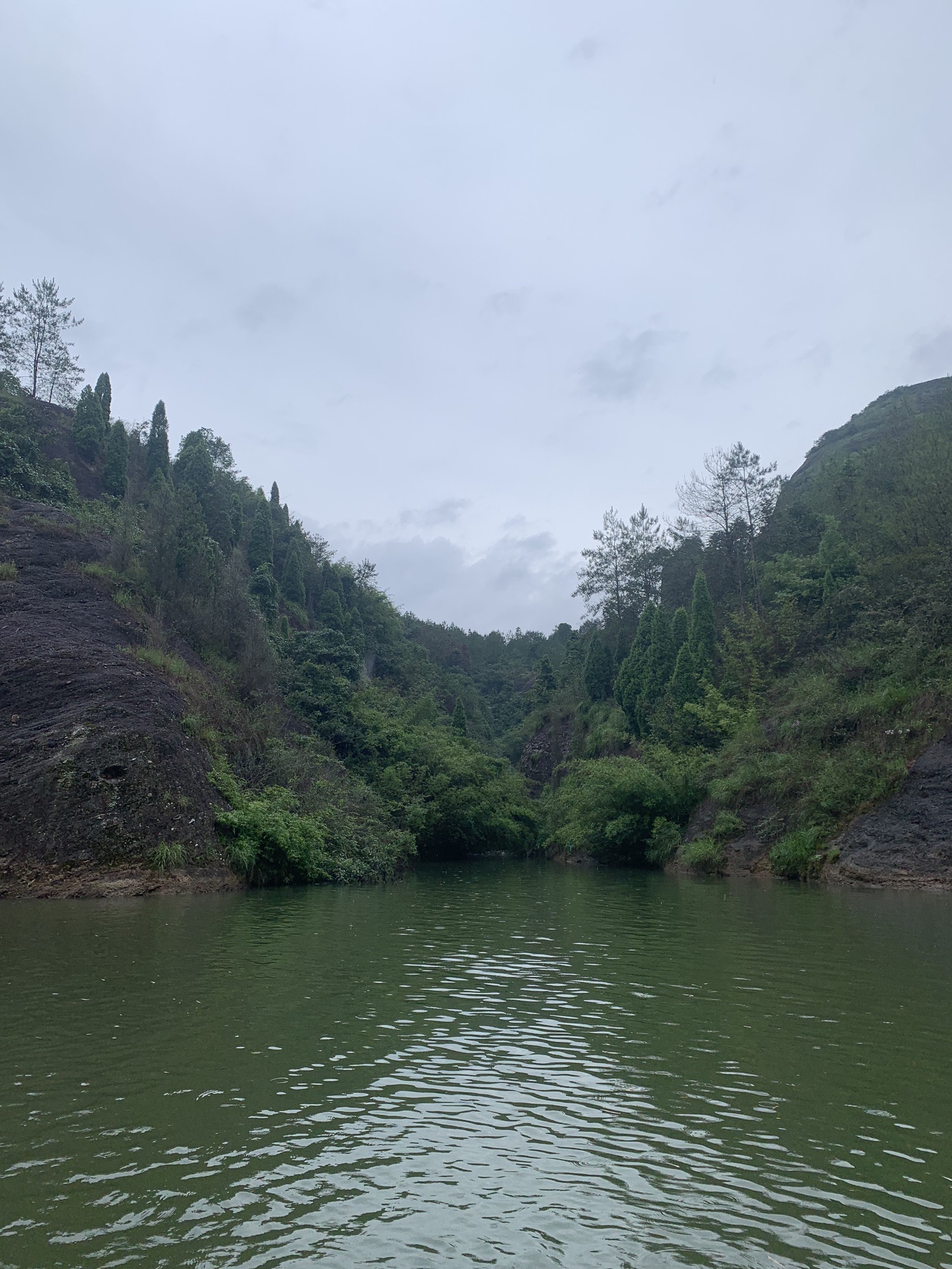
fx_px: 953
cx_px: 476
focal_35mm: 26
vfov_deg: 67.3
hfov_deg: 53.1
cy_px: 634
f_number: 1.8
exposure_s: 1/849
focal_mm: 4.25
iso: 25
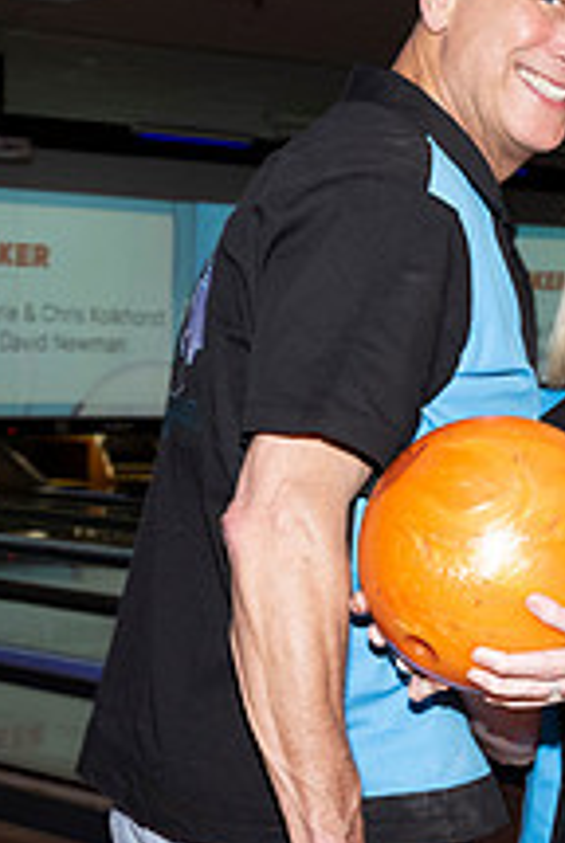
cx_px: 534
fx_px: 2464
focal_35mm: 105
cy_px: 514
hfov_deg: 13.0
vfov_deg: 19.4
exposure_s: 1/60
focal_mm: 33.5
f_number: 5.6
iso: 1600
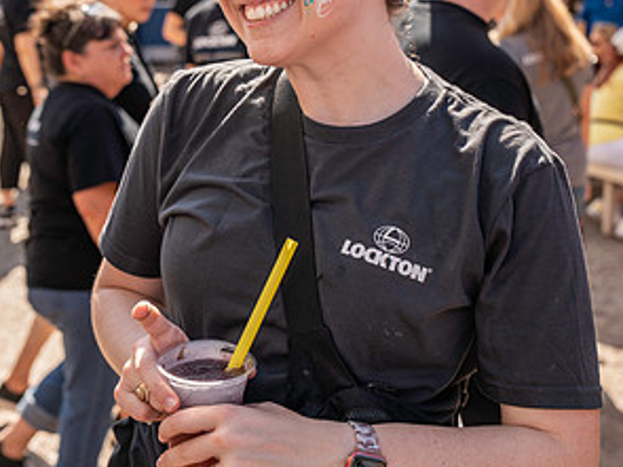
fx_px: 1241
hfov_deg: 28.2
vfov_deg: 21.0
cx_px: 310
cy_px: 87
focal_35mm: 69
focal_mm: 47
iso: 100
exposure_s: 1/250
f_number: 4.5
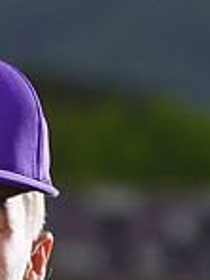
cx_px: -79
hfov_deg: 1.6
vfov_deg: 2.1
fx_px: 7506
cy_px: 499
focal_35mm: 928
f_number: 8
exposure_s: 1/250
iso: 100
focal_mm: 247
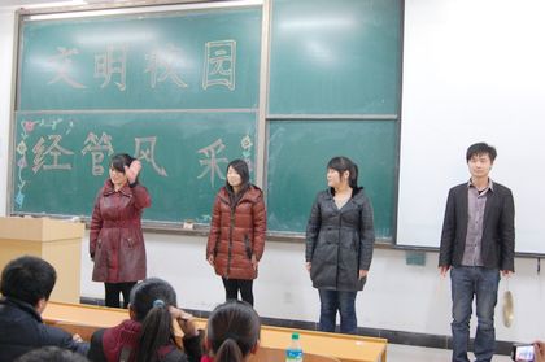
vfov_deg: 31.8
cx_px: 272
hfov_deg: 46.4
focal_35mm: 42
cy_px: 181
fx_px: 635
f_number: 6.3
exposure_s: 1/6
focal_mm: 28
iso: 800
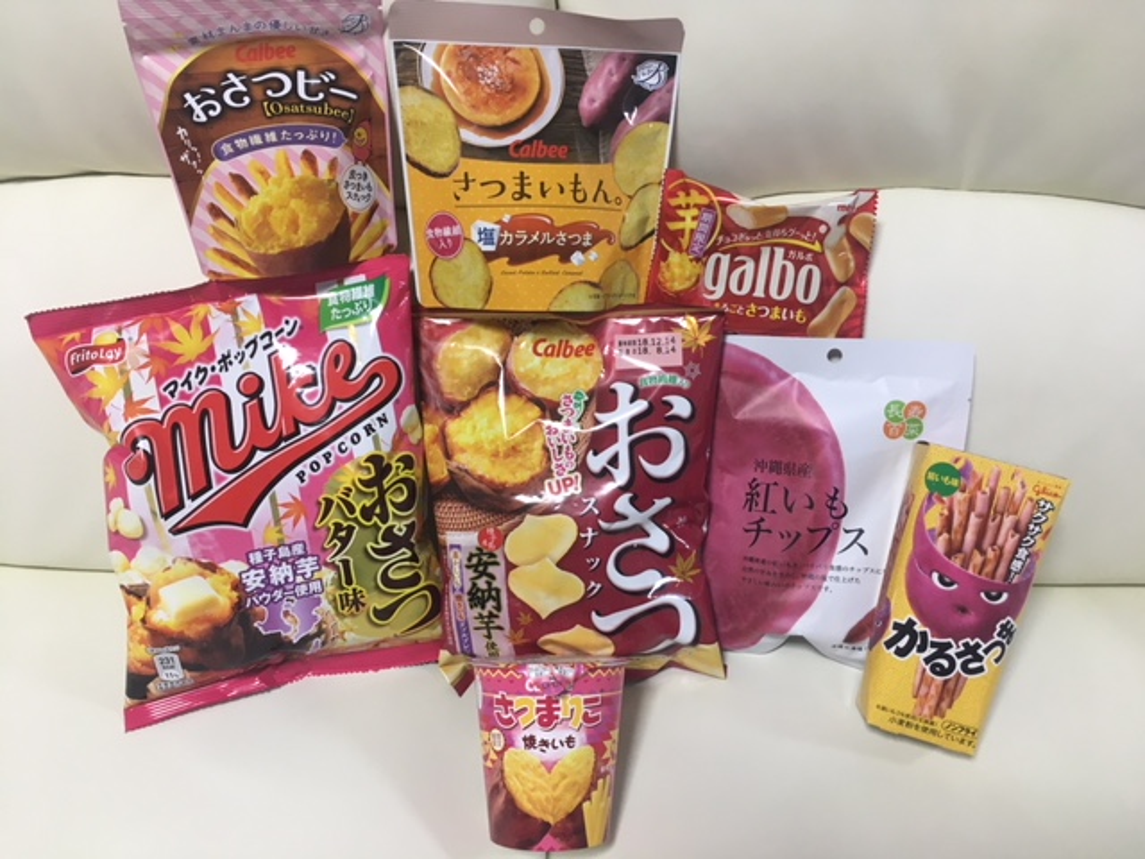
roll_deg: +1.6
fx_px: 959
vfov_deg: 48.2
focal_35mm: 29
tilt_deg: -44.6
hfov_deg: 61.7
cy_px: 430
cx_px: 572
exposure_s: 1/30
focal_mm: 4.15
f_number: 2.2
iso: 50
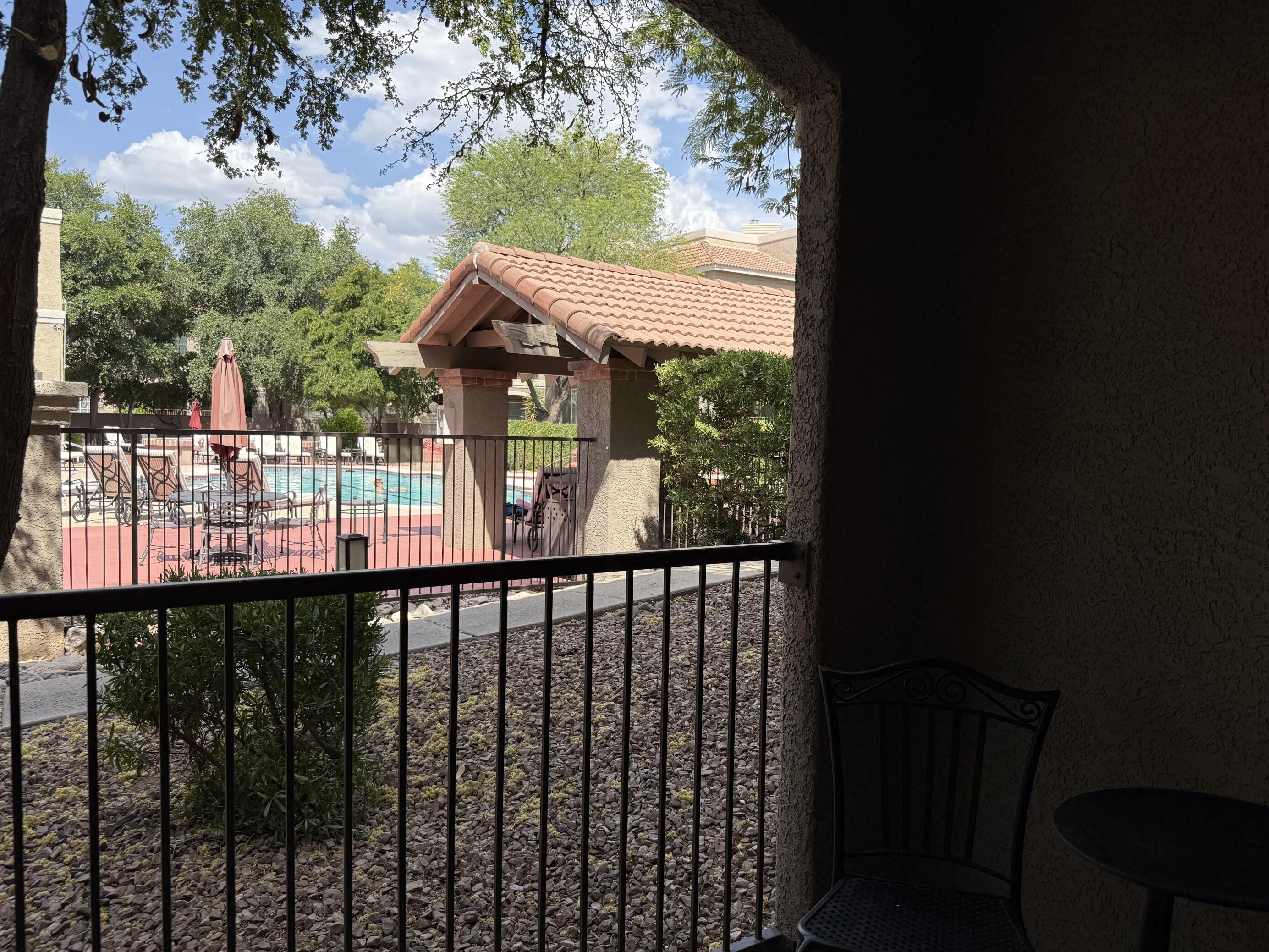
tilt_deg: -3.6
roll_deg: -1.9
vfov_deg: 53.0
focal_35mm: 26
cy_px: 498
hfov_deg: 67.3
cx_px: 658
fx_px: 953
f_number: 1.78
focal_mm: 6.76
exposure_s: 1/2110
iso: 80
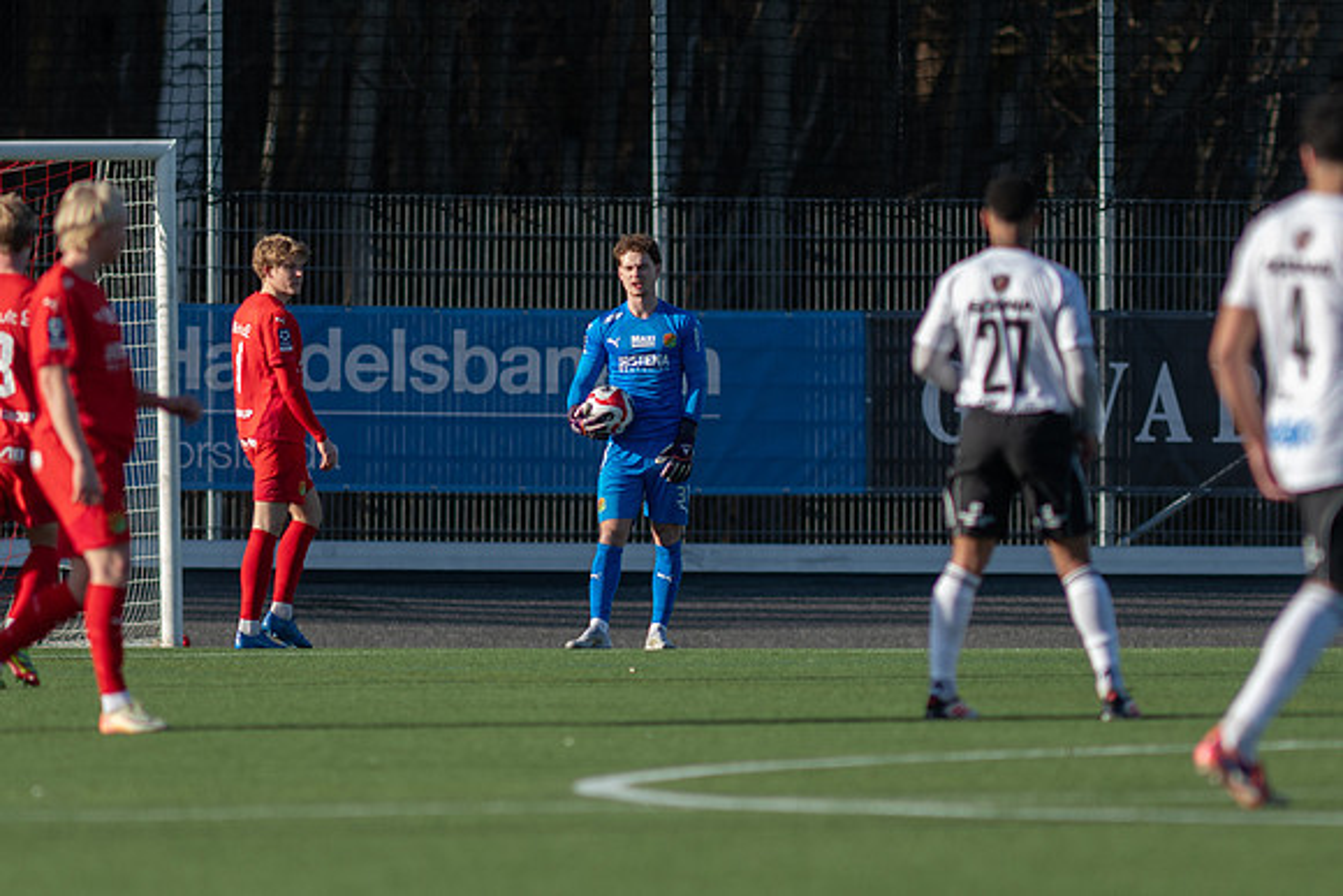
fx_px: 22970
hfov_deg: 3.3
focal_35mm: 616
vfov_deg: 2.2
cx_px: 672
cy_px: 448
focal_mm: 300
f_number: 3.2
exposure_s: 1/1600
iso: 160
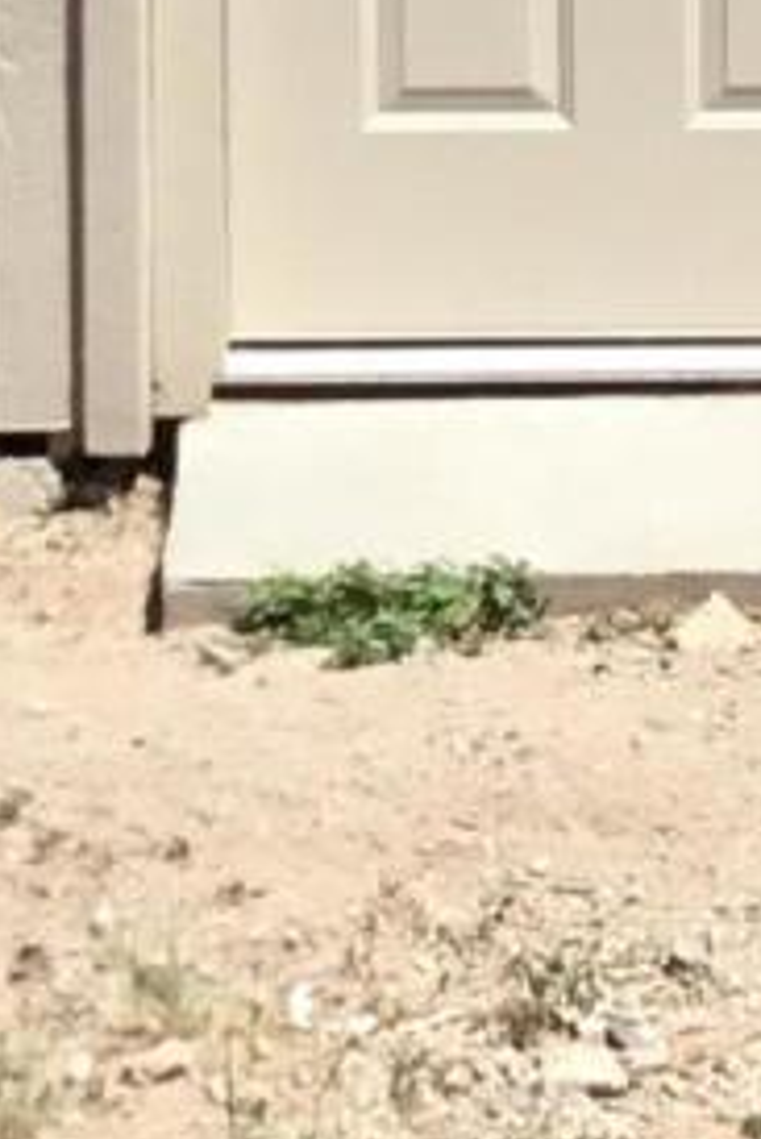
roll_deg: +0.9
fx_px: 7441
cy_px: -931
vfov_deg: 8.4
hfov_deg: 5.8
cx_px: 703
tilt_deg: -1.2
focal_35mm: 235
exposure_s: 1/1664
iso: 25
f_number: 2.4
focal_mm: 3.3
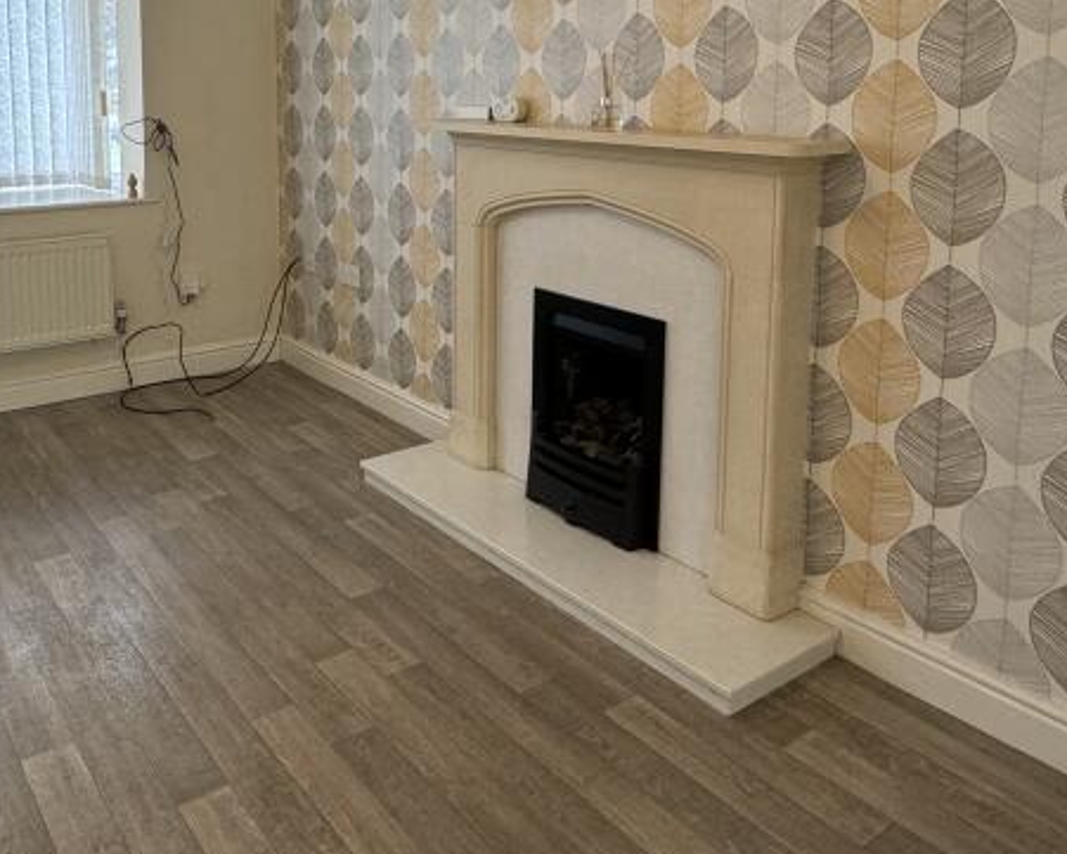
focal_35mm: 31
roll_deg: +0.3
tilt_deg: -6.9
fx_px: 979
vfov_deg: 45.1
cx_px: 390
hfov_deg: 56.4
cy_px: 189
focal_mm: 2.22
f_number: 2.2
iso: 160
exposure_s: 1/99
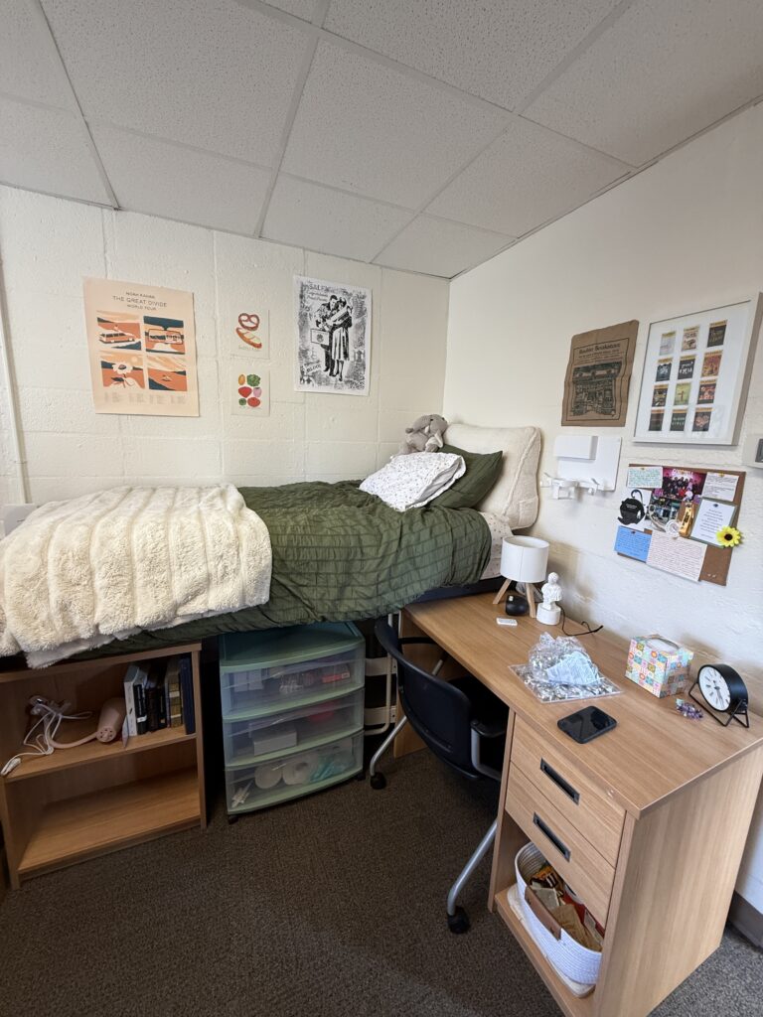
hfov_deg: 85.7
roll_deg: -3.1
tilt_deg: -9.6
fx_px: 411
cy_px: 508
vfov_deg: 102.1
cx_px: 382
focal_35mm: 14
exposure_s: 1/60
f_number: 2.2
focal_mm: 2.22
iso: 200
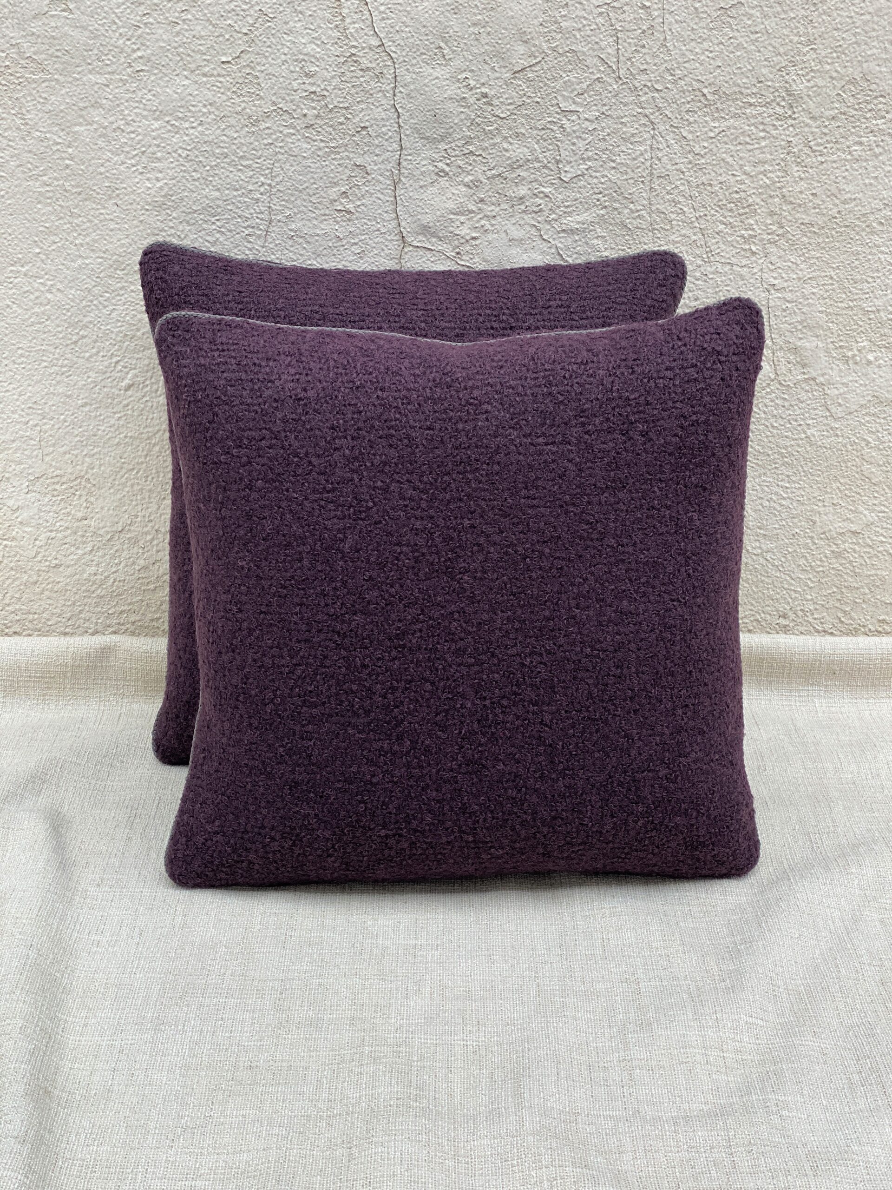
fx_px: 1787
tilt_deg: -20.9
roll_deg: -0.1
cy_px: 595
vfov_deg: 36.8
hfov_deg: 28.0
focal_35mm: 52
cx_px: 446
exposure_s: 1/122
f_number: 2
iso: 25
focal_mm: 6
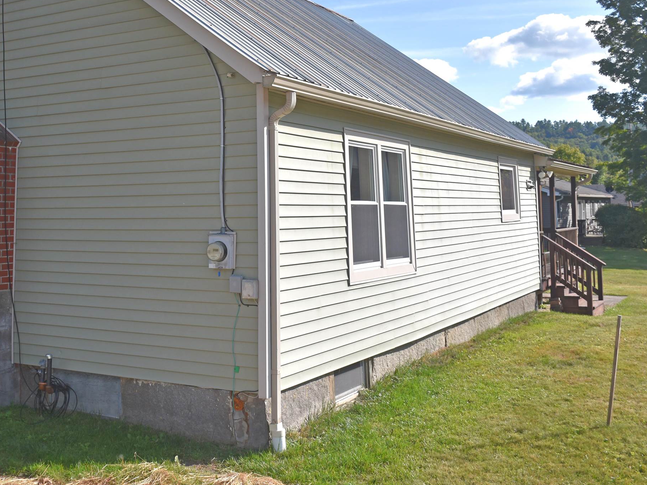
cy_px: 122
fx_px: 822
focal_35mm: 44
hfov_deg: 42.2
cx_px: 196
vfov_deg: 32.3
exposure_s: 1/250
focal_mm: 18
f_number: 4.5
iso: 100
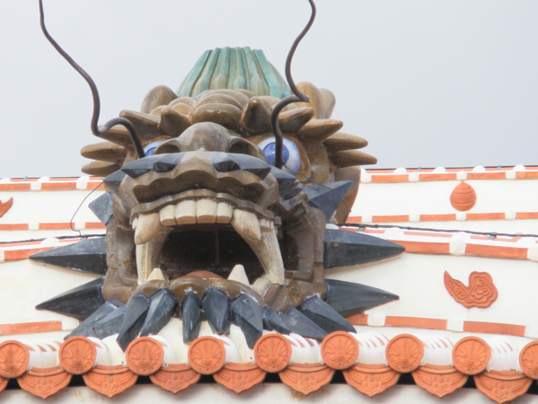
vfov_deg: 4.3
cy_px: 195
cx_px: 221
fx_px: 5396
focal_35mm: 347
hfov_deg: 5.7
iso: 64
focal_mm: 46.2
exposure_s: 1/250
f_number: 5.3
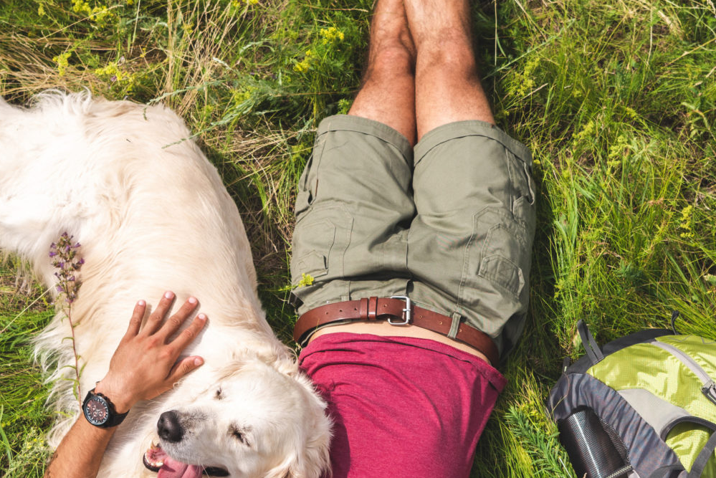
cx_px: 477
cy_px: 302
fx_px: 1632
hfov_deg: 24.6
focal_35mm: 82
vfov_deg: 16.6
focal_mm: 32
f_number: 4
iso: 200
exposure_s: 1/2500
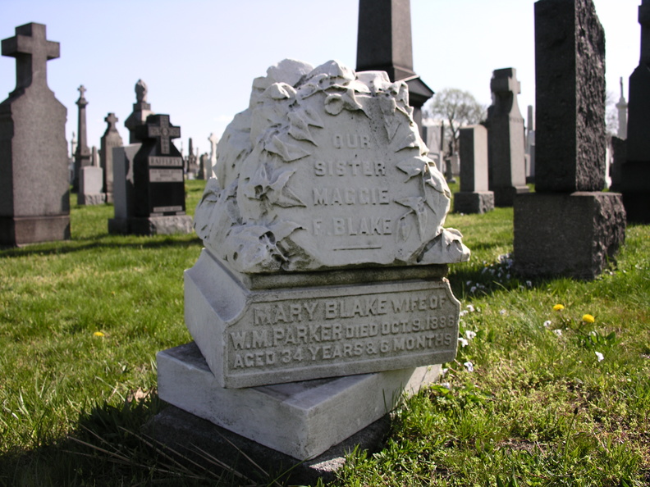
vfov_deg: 40.7
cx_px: 325
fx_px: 657
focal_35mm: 35
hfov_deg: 52.6
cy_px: 244
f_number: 3.6
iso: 50
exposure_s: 1/497
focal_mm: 8.9
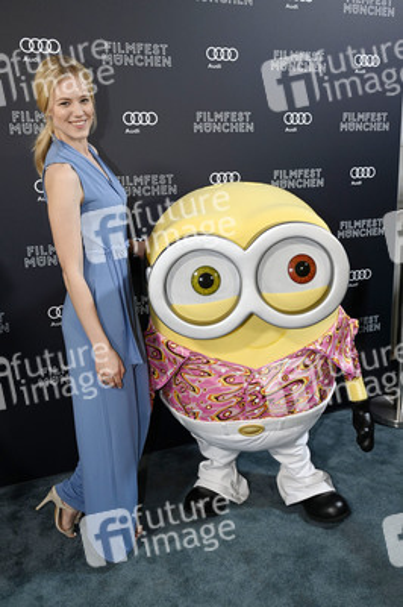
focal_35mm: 32
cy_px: 304
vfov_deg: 58.8
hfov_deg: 41.0
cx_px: 202
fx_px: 538
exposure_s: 1/160
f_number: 6.3
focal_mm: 32
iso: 1600
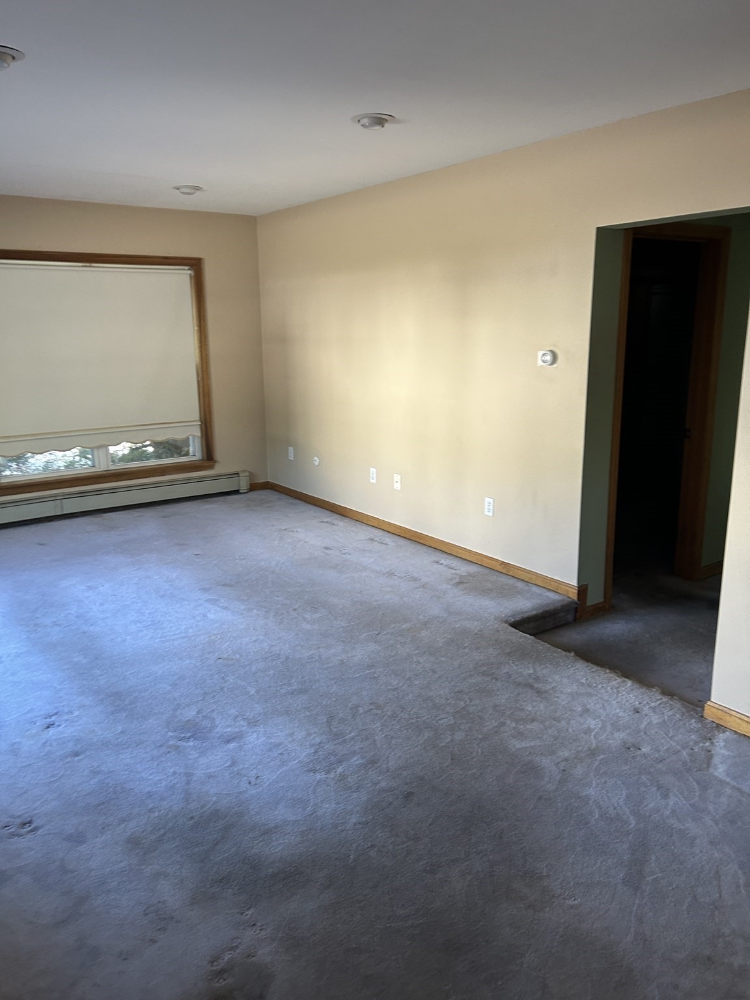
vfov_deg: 67.3
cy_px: 500
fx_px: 751
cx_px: 375
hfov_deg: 53.1
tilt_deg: -18.6
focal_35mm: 26
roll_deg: +0.1
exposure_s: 1/94
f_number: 1.5
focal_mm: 5.7
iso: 125
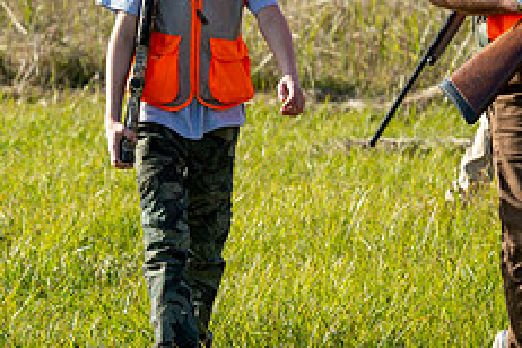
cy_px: 45
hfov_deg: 7.1
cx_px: 278
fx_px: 4219
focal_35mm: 291
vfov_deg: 4.7
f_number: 5.6
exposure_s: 1/250
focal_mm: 116
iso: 100
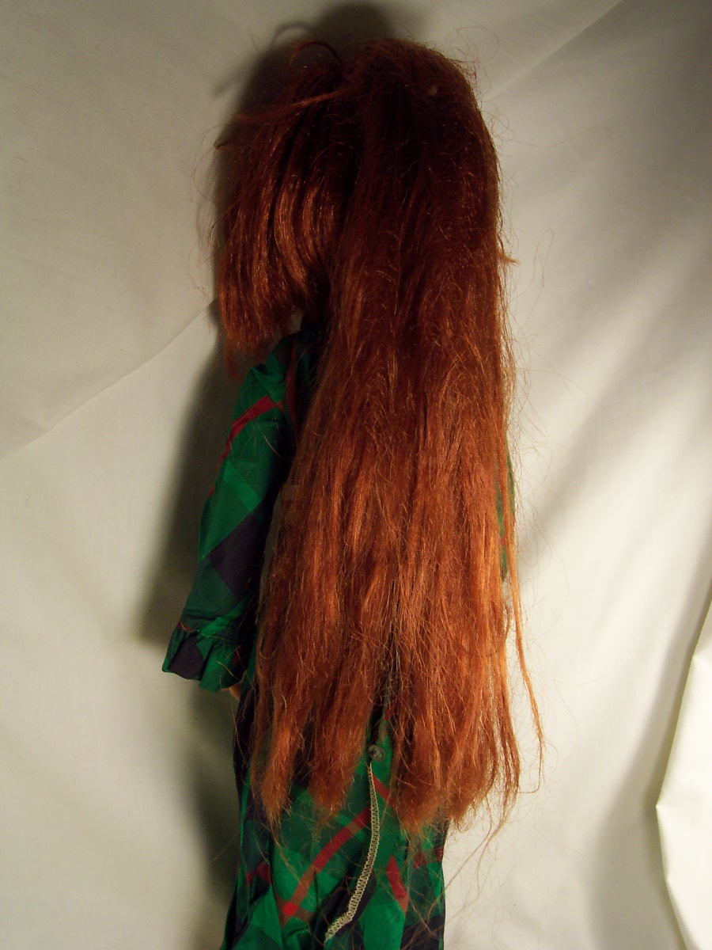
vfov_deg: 50.1
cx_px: 356
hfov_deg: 38.7
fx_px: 1015
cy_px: 475
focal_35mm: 37
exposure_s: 1/180
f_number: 2.8
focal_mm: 5.6
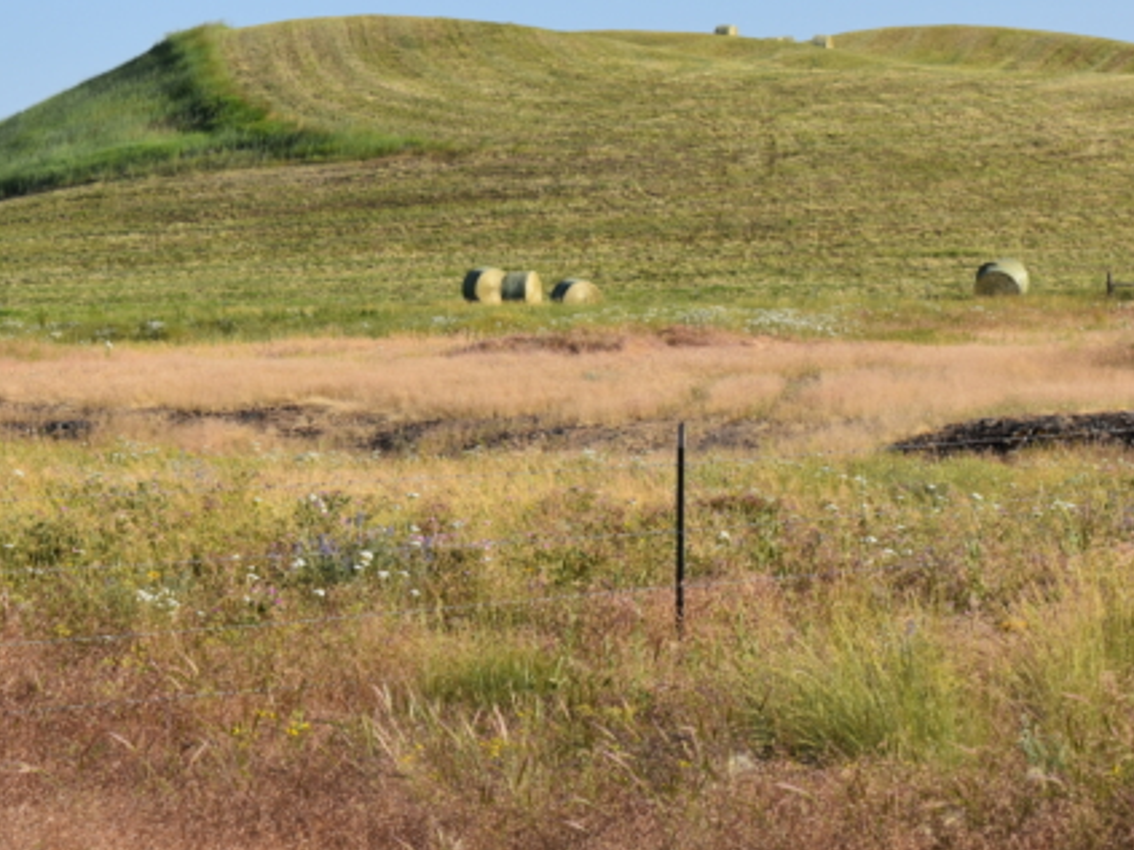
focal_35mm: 145
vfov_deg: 10.2
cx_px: 228
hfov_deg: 13.6
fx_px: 4745
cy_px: 196
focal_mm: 55
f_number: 9
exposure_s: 1/320
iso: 100
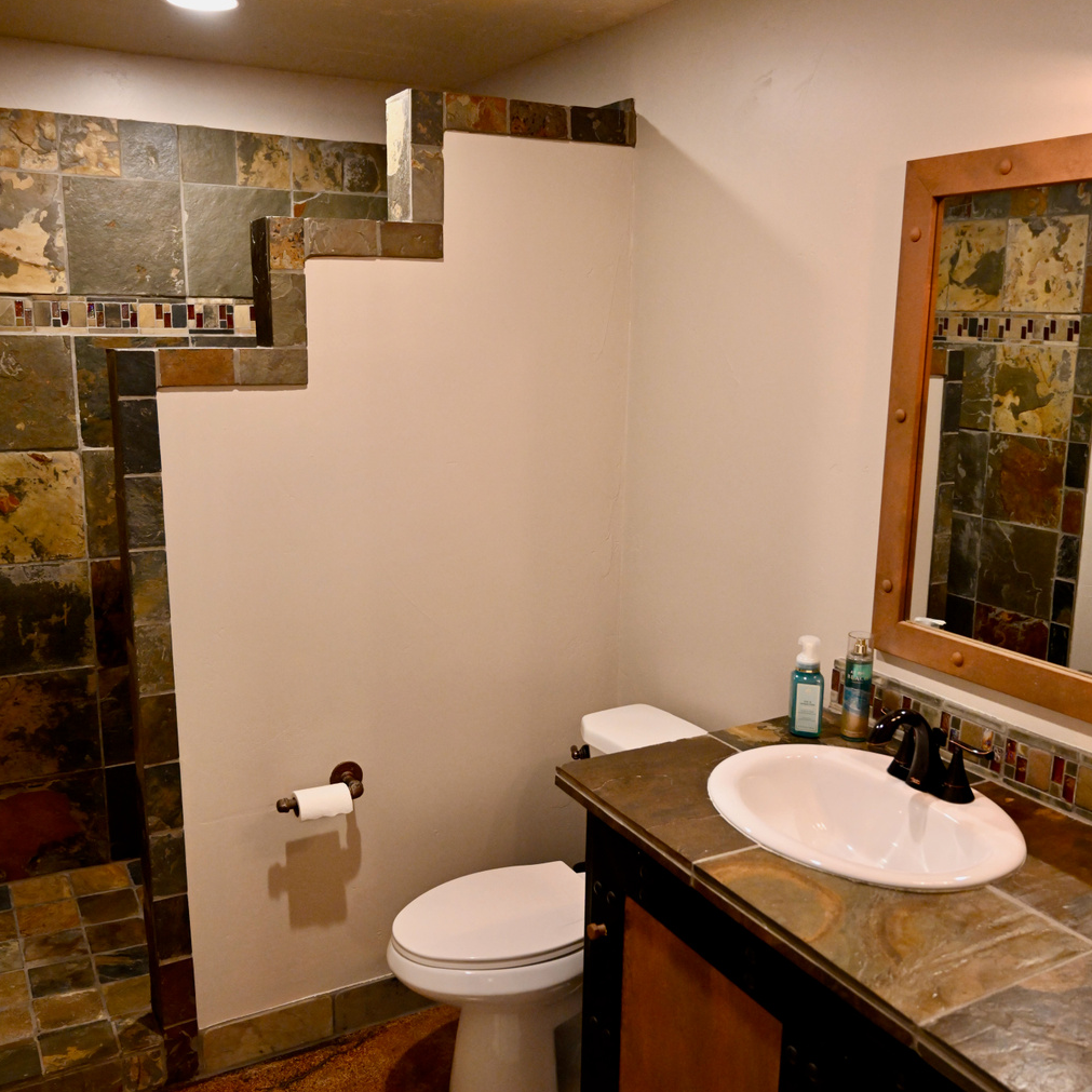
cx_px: 541
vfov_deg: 52.5
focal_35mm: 31
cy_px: 563
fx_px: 1106
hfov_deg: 52.5
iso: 3200
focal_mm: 24
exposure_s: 1/125
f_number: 4
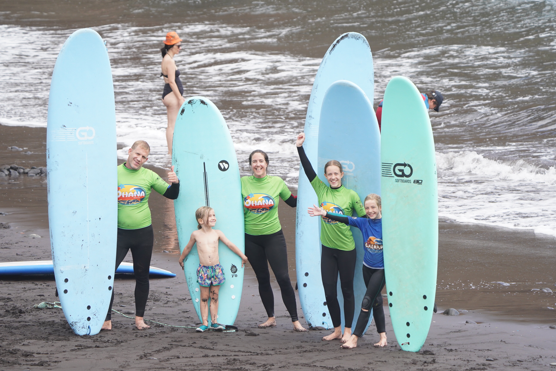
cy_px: 185
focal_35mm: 271
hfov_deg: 7.6
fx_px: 4186
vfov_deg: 5.1
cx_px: 277
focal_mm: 270
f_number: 7.1
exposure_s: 1/1250
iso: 1250
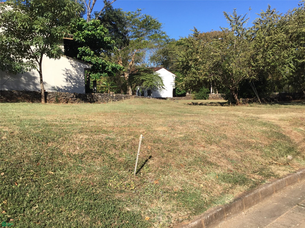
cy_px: 114
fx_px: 256
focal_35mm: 29
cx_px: 152
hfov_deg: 61.7
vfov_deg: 48.2
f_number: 2.2
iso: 32
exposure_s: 1/1582
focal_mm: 4.15
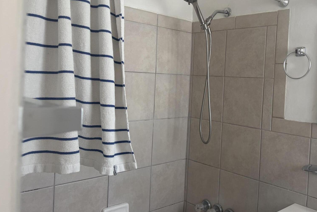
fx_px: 317
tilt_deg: -2.5
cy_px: 91
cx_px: 206
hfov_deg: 52.3
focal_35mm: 36
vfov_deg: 36.8
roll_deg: -3.5
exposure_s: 1/60
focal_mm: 5.96
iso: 100
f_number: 1.6
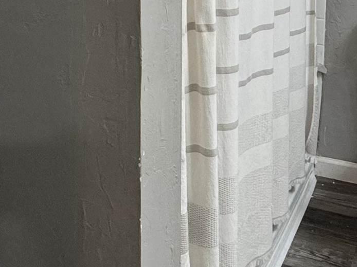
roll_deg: -0.9
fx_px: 639
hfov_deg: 31.1
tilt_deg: -7.9
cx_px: 218
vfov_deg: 21.5
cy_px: -76
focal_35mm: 62
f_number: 2.2
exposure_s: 1/120
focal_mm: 2.22
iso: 200
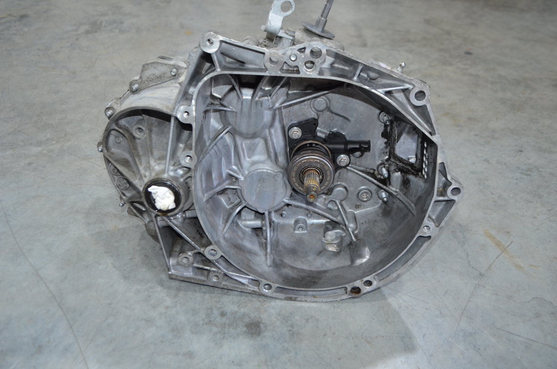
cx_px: 278
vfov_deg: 39.8
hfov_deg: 57.3
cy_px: 184
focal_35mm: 33
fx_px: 509
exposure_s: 1/60
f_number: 4
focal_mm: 22
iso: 800
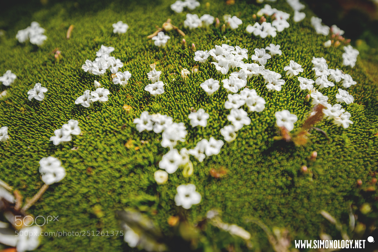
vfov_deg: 43.6
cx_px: 189
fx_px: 315
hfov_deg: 61.9
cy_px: 126
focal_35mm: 30
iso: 100
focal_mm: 30
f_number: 2.8
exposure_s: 1/1250
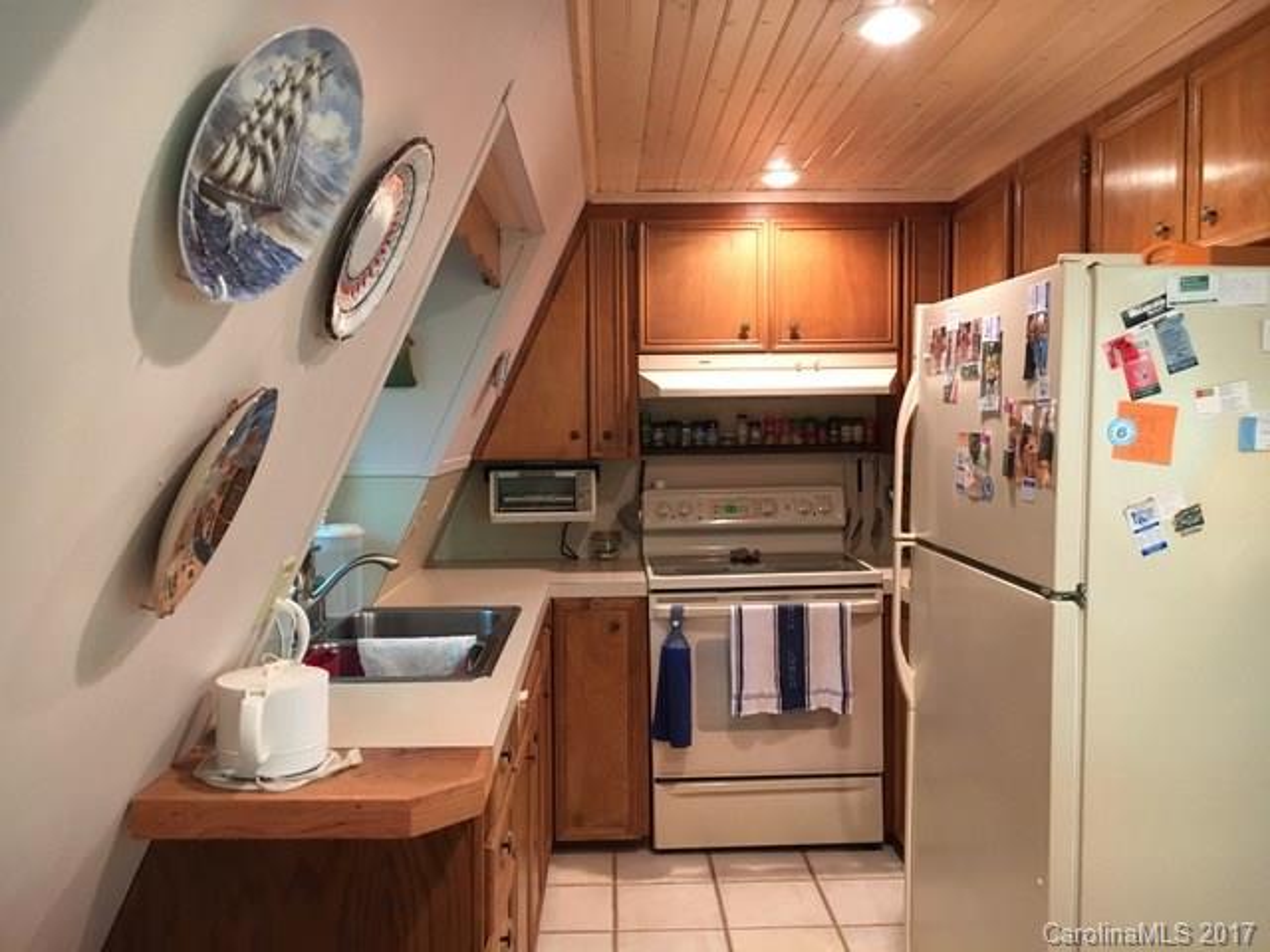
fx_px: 1064
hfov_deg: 61.7
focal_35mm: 29
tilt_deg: -2.5
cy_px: 476
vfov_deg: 48.2
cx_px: 635
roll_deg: +0.5
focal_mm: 4.15
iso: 200
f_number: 2.2
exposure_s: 1/30
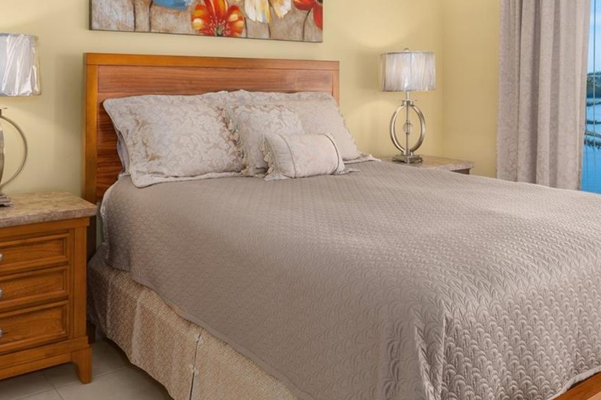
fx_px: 584
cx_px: 300
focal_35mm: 35
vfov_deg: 37.0
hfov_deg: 54.5
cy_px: 105
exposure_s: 1/2
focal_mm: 18
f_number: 8
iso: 320
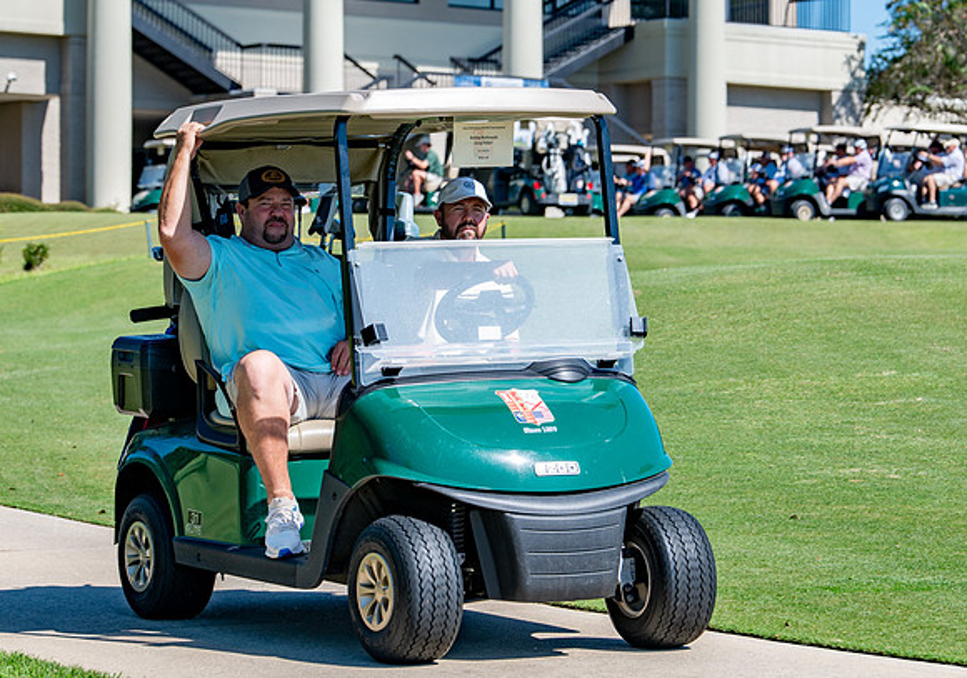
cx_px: 488
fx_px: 4271
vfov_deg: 9.1
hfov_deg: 12.9
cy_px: 256
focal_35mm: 156
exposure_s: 1/640
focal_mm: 112
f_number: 5
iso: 125
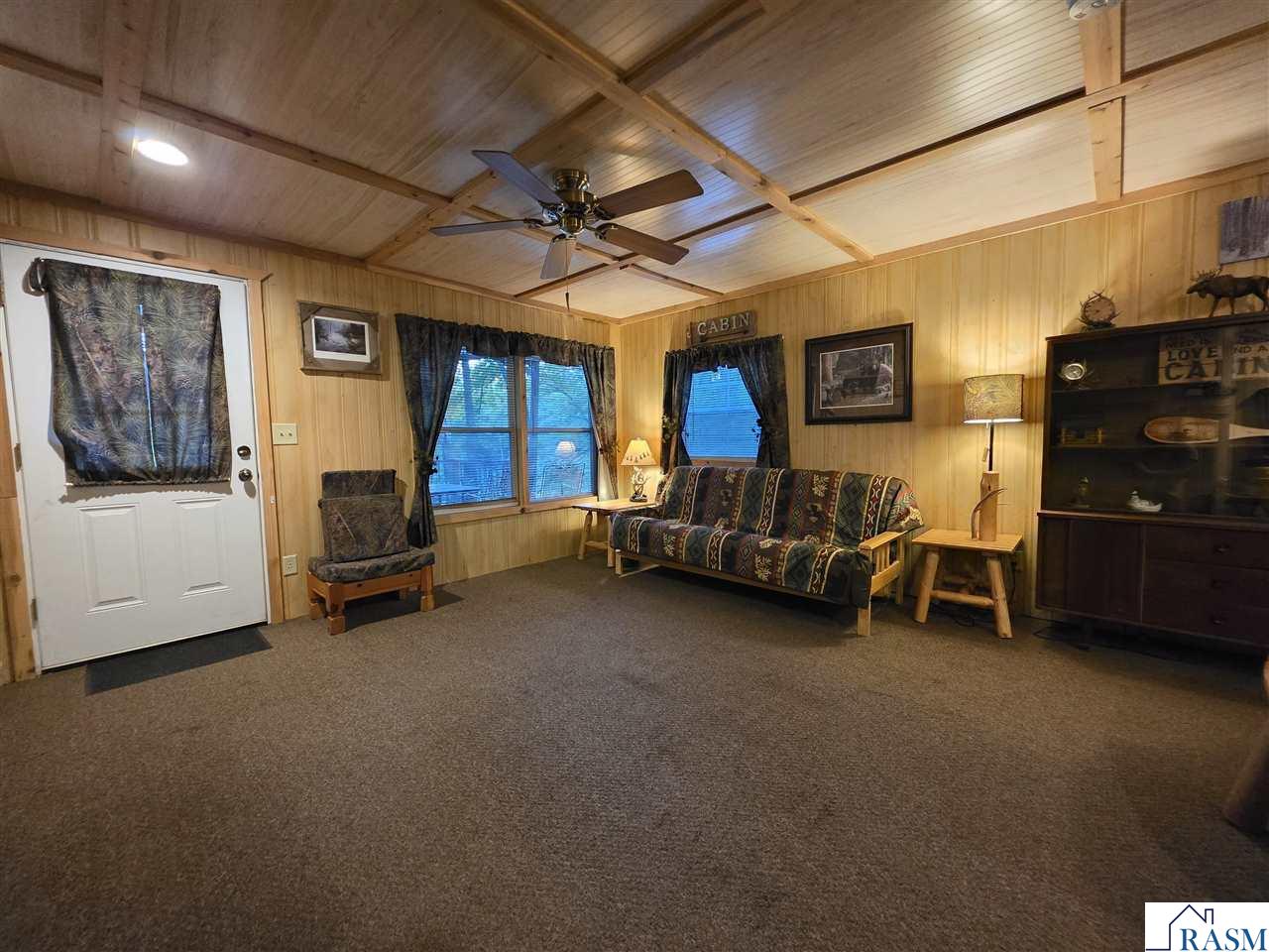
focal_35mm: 13
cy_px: 476
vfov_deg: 89.9
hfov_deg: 106.2
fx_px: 477
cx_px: 634
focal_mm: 2.2
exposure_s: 1/40
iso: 1000
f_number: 1.9
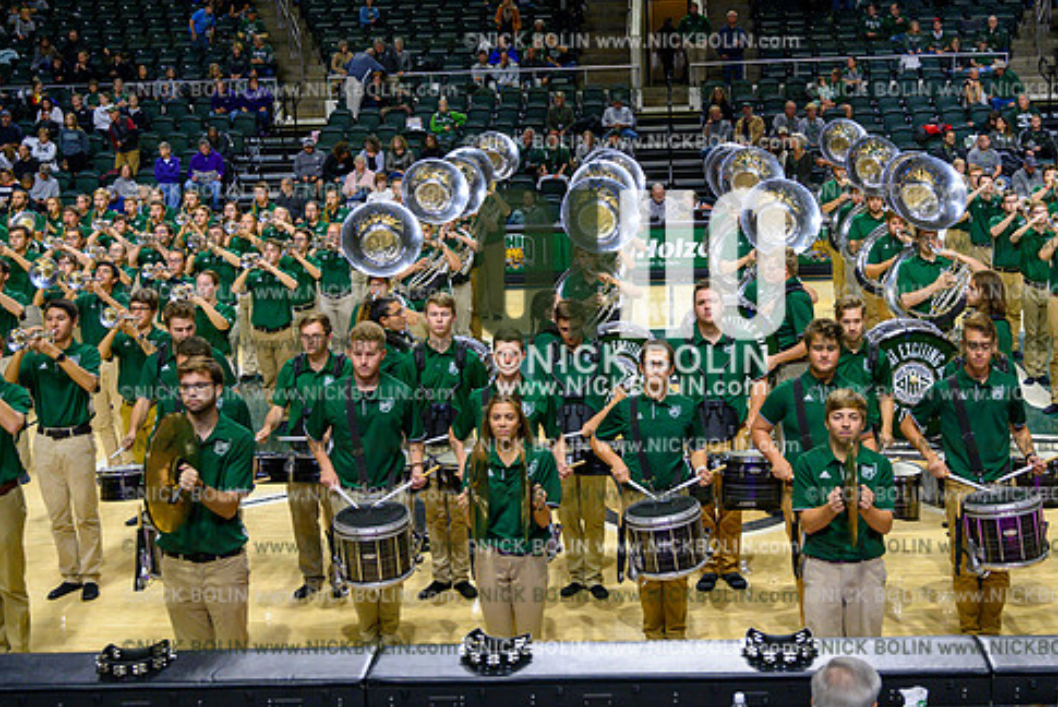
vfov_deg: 27.5
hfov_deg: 40.2
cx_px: 630
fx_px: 1441
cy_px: 293
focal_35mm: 49
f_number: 4.5
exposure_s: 1/500
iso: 3200
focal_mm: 41
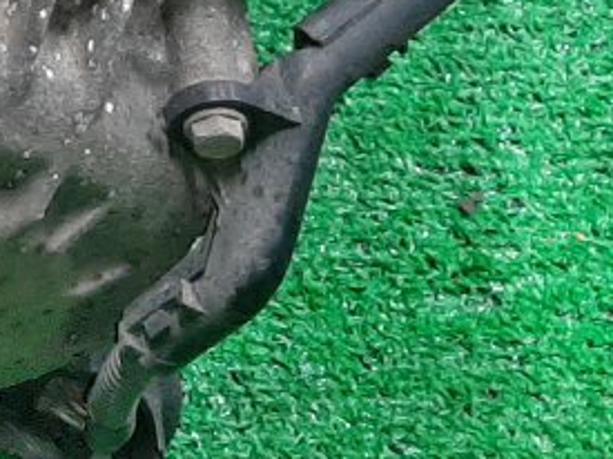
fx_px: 2407
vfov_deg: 10.1
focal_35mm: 136
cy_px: -466
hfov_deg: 13.3
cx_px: -439
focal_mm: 3.93
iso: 165
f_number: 1.7
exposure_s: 1/50
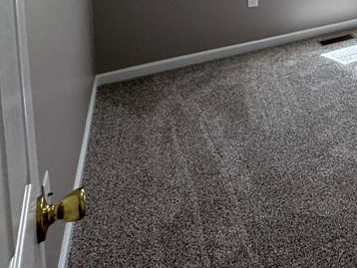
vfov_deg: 28.7
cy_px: -90
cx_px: 414
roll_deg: -0.9
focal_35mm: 40
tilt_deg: -5.6
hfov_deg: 37.2
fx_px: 413
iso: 160
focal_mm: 2.22
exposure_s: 1/120
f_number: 2.2
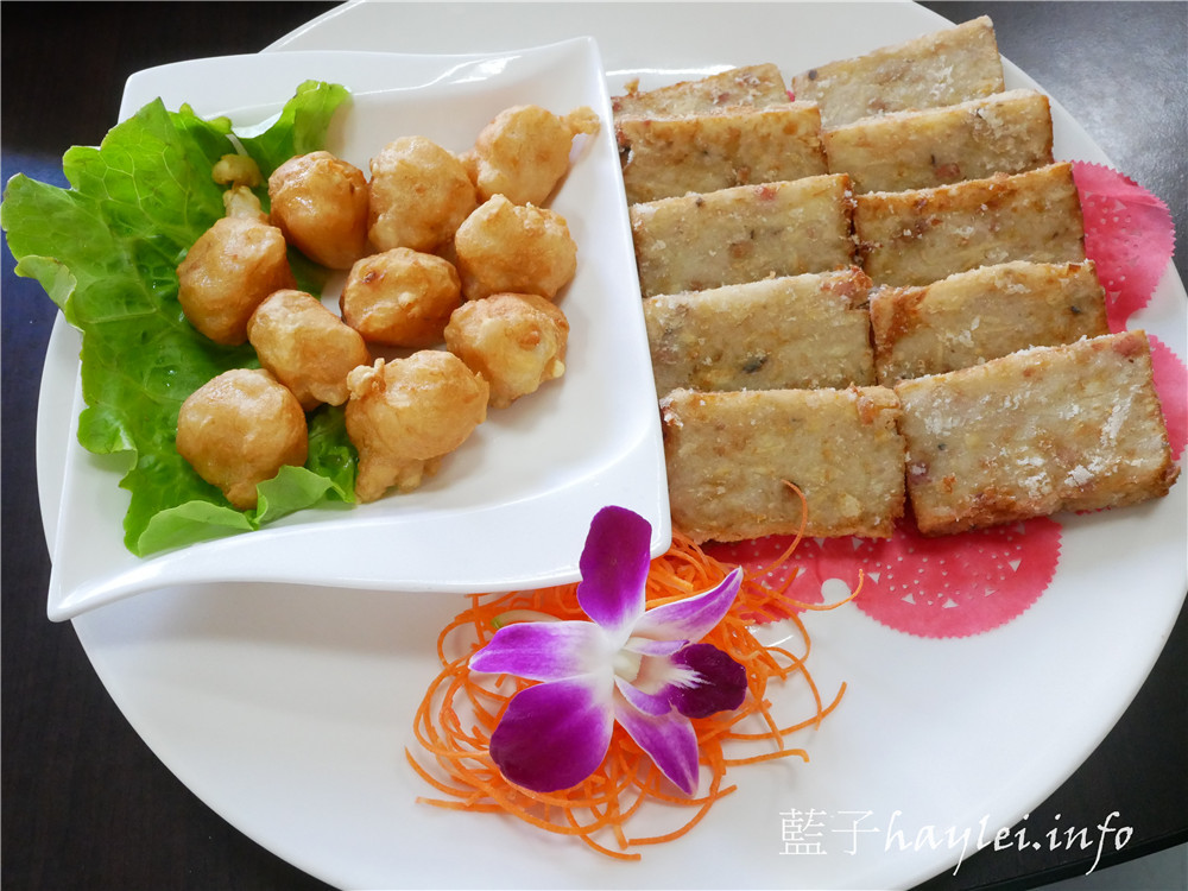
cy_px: 446
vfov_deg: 46.8
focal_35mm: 30
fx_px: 1030
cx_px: 594
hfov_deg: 60.0
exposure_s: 1/60
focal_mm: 15
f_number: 7.1
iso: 3200
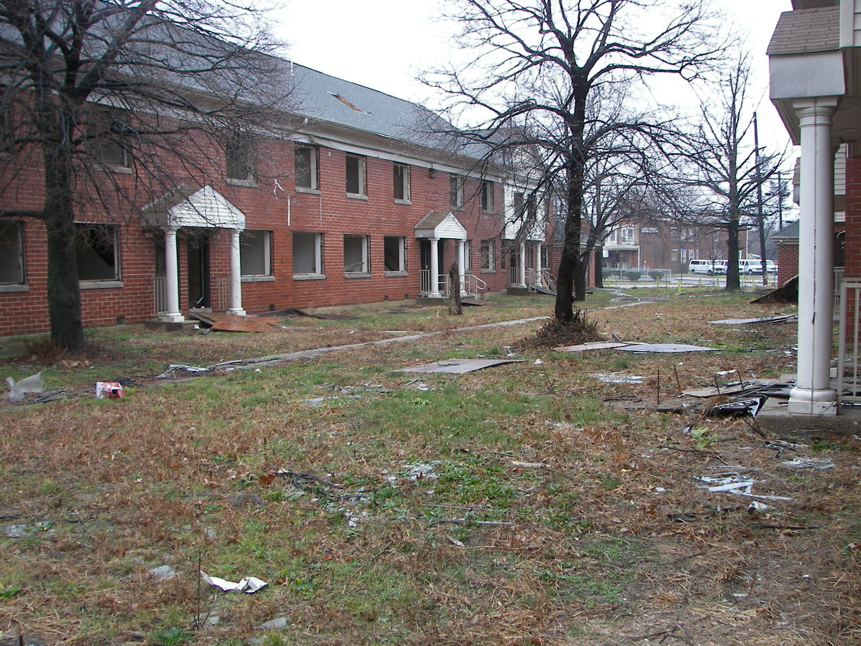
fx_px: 895
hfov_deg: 51.4
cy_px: 323
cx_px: 430
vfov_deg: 39.7
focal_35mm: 36
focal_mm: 6
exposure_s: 1/30
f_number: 2.8
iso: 64
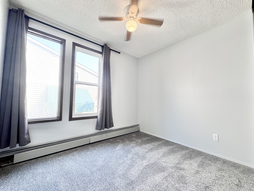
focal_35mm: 14
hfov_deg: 102.1
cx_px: 127
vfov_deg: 85.7
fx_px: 103
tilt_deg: +2.7
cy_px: 96
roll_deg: -1.4
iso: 125
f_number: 2.2
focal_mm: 2.22
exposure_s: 1/120
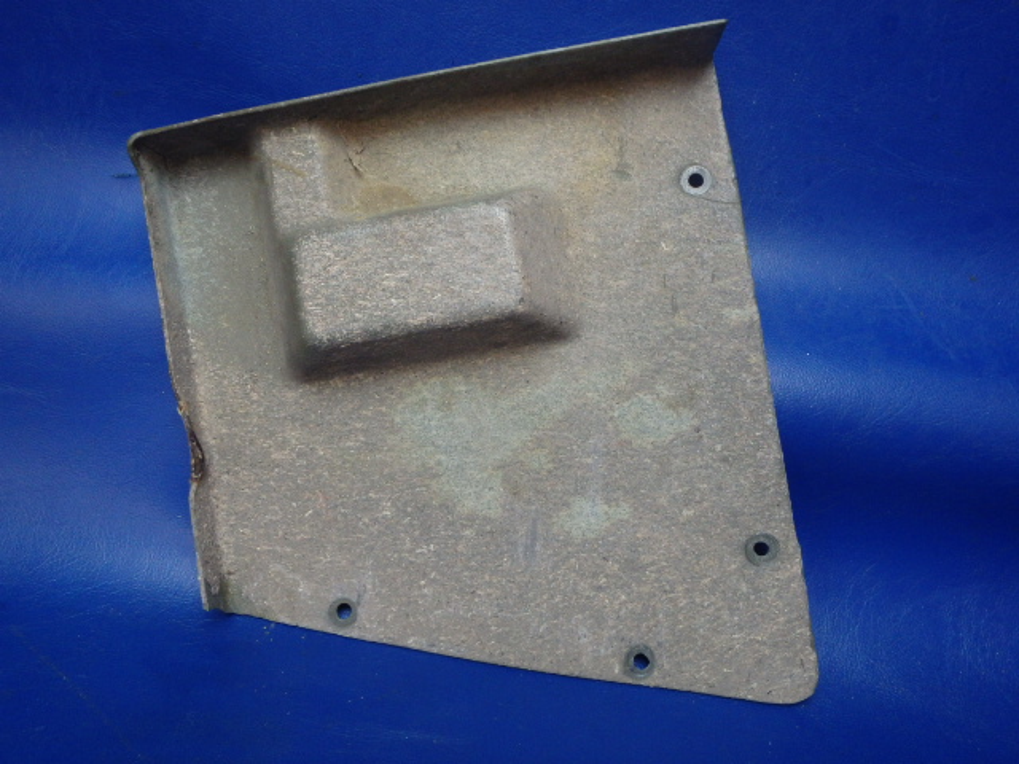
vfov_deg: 49.7
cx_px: 510
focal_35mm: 28
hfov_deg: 63.4
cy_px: 382
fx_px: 824
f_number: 3.9
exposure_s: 1/30
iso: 400
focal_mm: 5
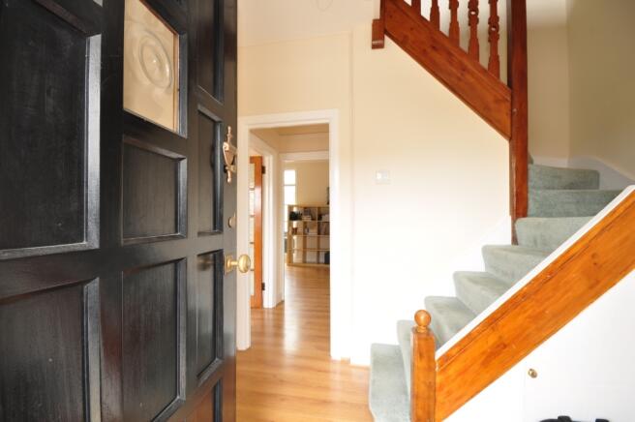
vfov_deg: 77.2
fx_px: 264
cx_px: 318
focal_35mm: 15
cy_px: 211
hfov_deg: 100.4
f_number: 11
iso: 200
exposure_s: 1/1.3
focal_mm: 10
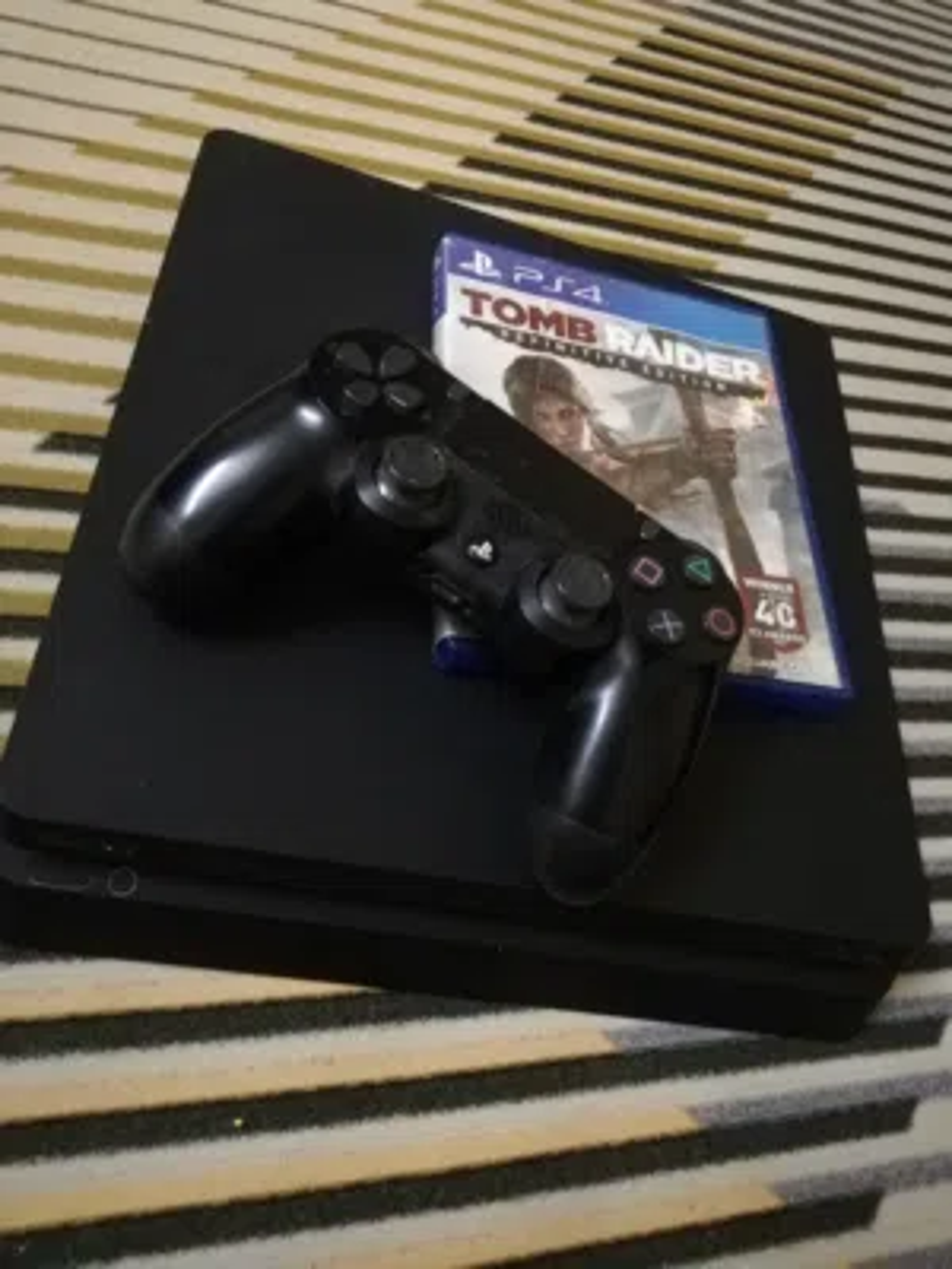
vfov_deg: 67.3
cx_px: 476
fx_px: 953
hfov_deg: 53.1
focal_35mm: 26
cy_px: 634
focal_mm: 3.81
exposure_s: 1/16.7
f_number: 2.2
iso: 1600
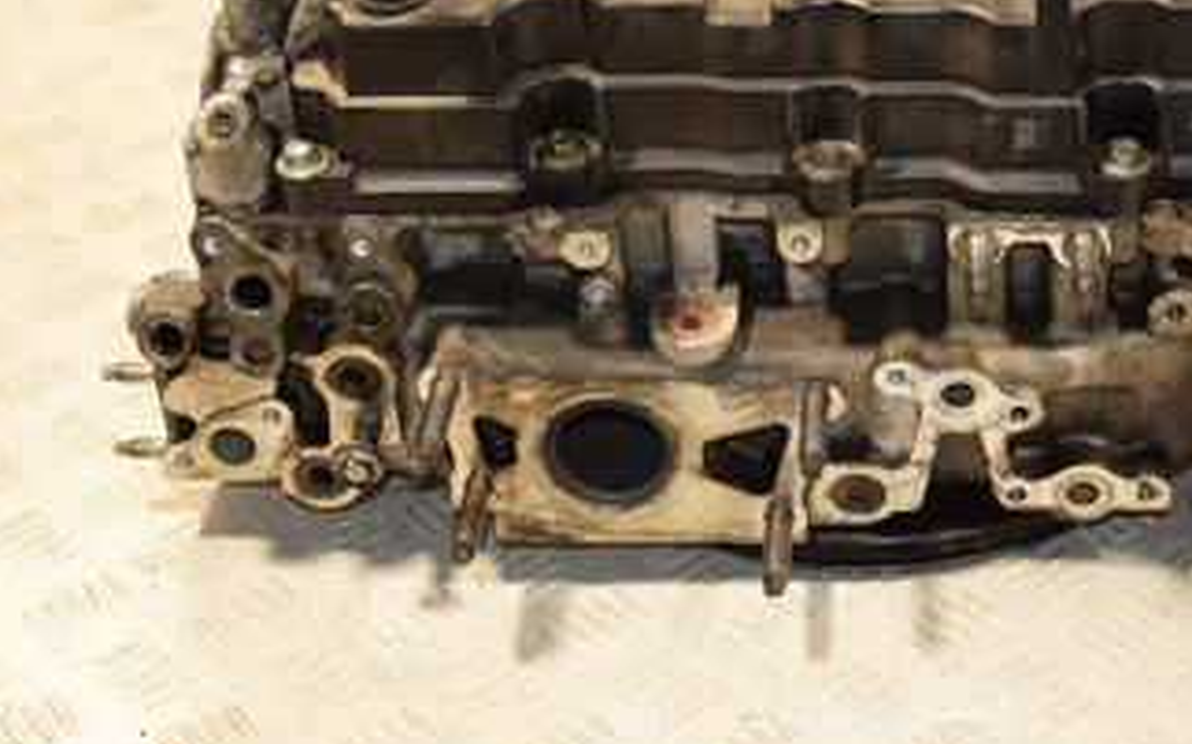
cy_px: -15
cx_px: 792
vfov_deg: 17.4
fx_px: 2371
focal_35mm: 73
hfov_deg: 28.1
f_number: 5
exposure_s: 1/125
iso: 800
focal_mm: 24
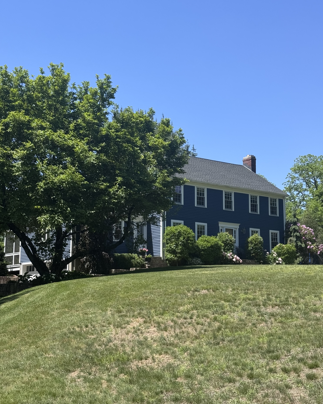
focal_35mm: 51
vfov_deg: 36.7
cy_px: 211
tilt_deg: +7.9
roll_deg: -0.8
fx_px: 609
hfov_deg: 29.7
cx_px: 159
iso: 64
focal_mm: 6.76
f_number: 1.78
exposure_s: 1/2833
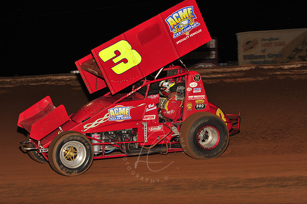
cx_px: 154
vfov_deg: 14.8
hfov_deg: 22.2
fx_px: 784
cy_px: 102
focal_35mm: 92
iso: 1000
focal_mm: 92
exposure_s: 1/320
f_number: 8
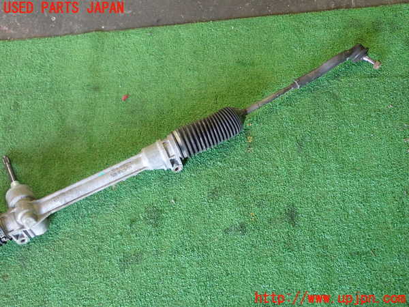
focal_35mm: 47
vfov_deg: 30.9
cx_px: 204
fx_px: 555
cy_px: 154
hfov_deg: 40.4
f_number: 3.1
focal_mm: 8.4
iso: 800
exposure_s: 1/40
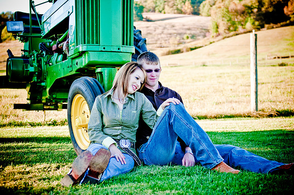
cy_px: 98
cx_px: 147
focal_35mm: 72
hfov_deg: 28.1
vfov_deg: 18.9
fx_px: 587
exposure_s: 1/250
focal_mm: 48
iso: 160
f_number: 2.8
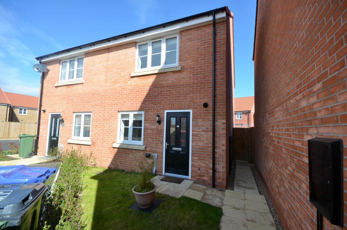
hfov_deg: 100.5
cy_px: 115
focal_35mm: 15
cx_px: 174
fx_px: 144
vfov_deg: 77.1
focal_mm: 10
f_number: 8
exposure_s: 1/250
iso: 200
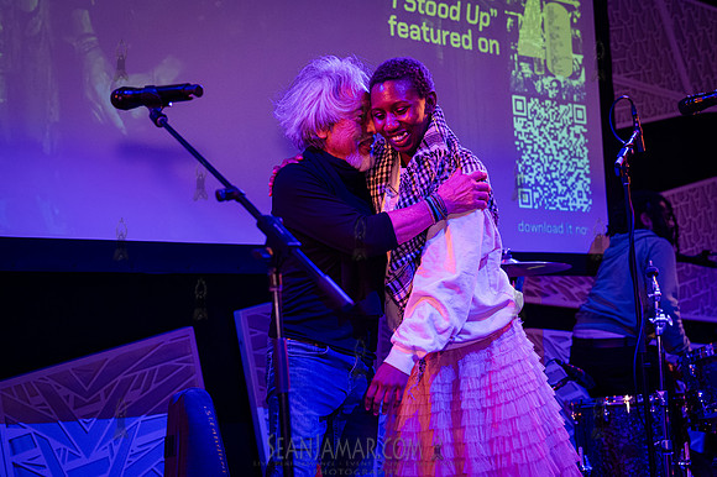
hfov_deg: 33.1
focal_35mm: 61
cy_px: 258
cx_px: 355
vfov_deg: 22.4
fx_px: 1207
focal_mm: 56
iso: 10000
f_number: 3.5
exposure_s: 1/400
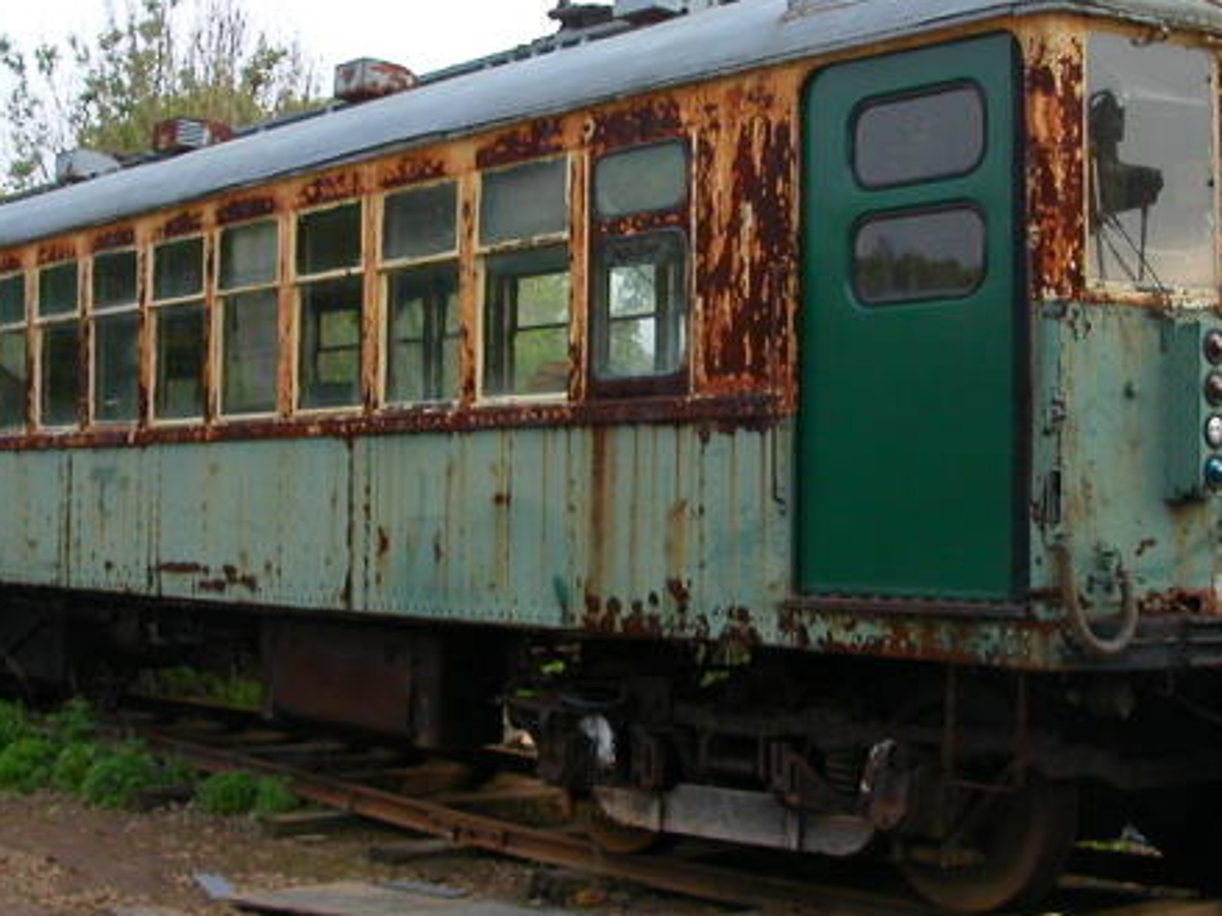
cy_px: 427
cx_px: 646
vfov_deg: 24.8
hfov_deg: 32.7
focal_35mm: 59
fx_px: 2082
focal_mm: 5.6
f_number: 2.7
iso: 100
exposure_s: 1/304
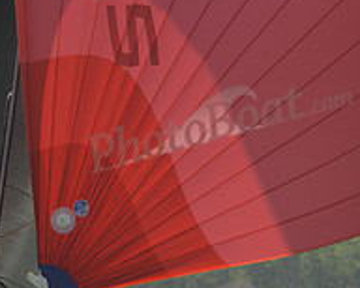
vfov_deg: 1.7
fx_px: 9962
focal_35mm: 934
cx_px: -8
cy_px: 248
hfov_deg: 2.1
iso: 280
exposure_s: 1/1250
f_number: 9
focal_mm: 330
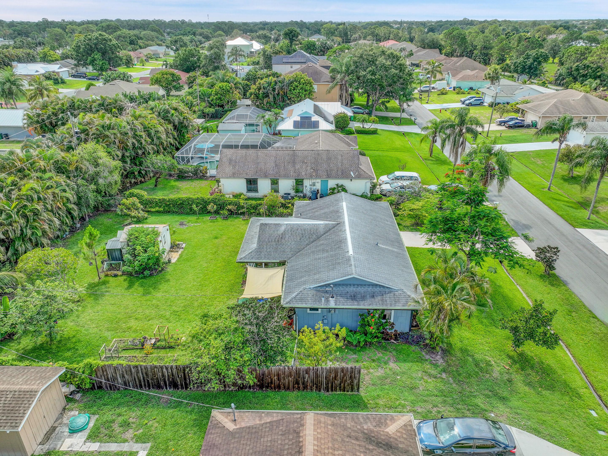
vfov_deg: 56.8
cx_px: 304
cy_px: 228
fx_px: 421
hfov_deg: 71.6
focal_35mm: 24
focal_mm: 12.3
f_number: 2.8
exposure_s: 1/1600
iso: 200
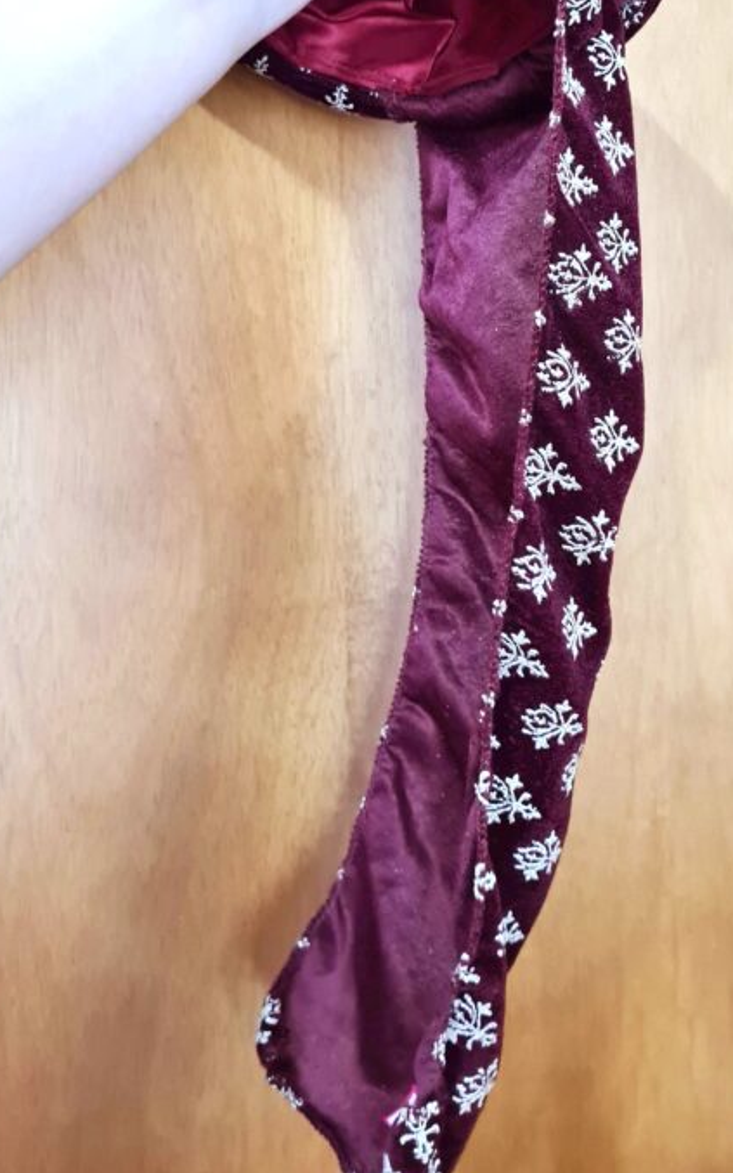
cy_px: 432
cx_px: 529
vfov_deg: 51.0
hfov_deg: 33.1
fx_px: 1215
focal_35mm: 38
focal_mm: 5.4
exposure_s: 1/40
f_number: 1.8
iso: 640
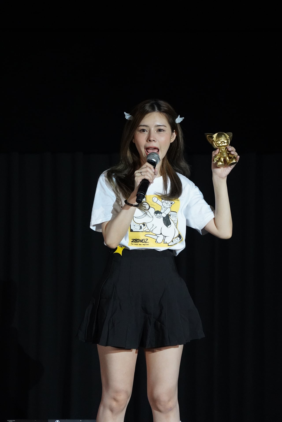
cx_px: 141
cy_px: 211
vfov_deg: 5.2
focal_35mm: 400
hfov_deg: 3.4
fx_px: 4700
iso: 6400
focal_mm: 400
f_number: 5.6
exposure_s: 1/400
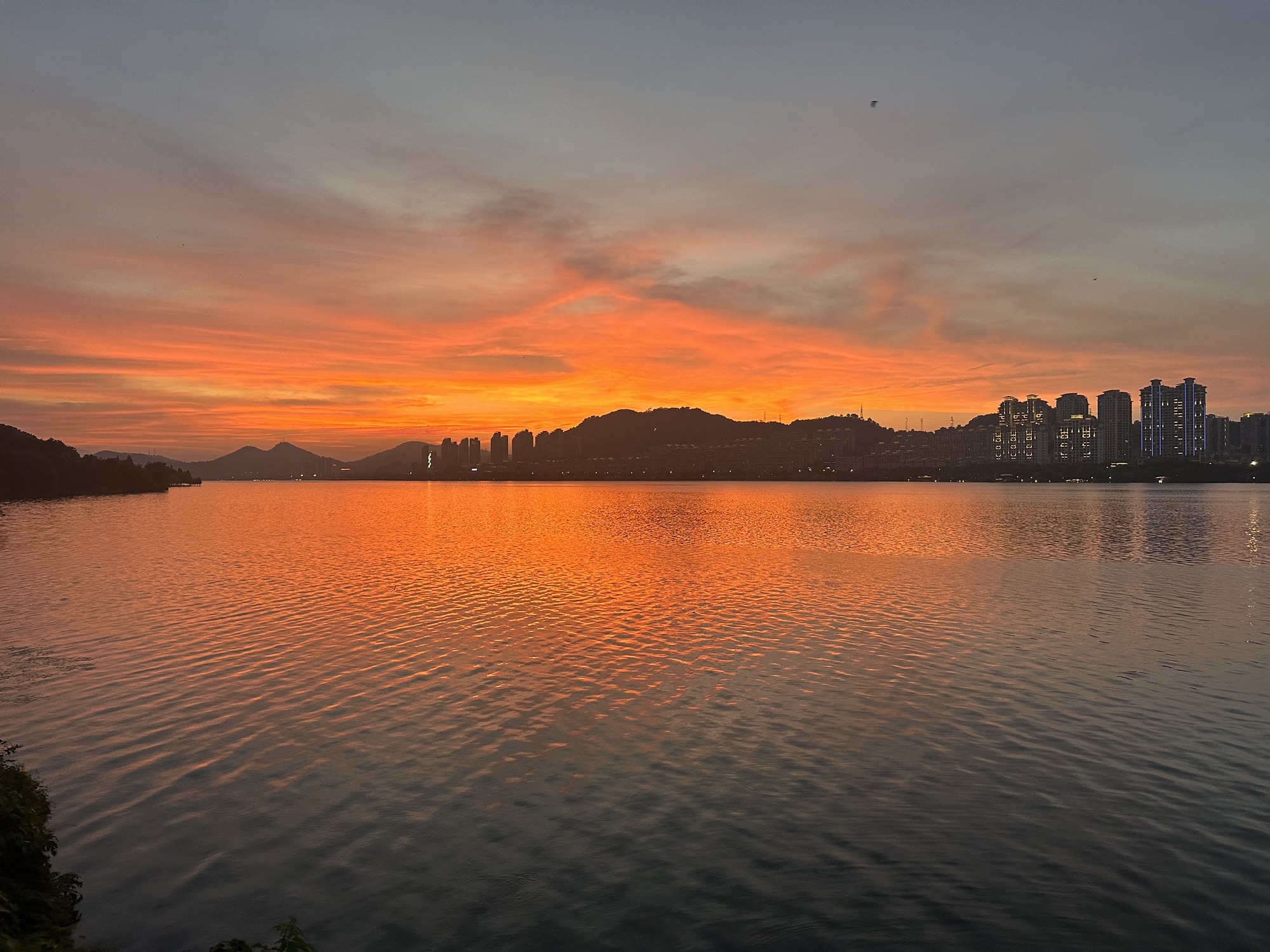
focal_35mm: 24
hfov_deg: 71.6
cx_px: 635
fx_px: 881
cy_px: 476
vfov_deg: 56.8
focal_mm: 6.86
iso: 250
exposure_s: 1/95
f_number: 1.78
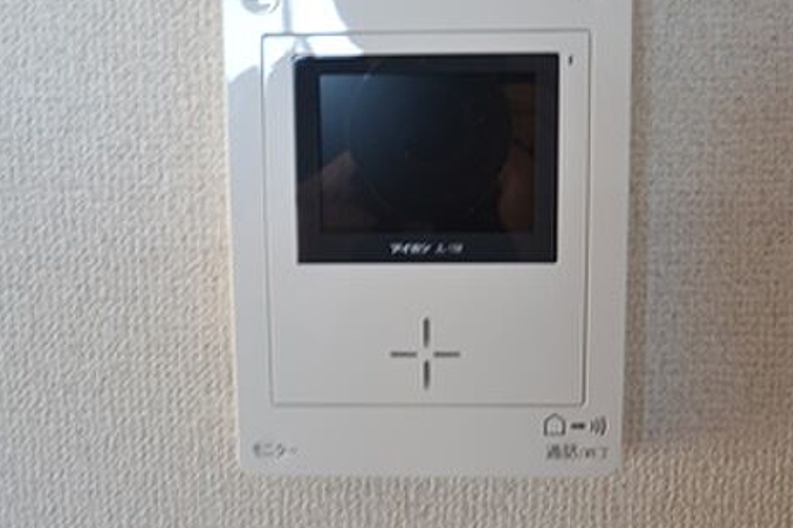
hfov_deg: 49.5
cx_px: 384
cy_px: 235
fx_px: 859
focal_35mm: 39
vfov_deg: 34.2
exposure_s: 1/8
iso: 100
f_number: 4.2
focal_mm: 20
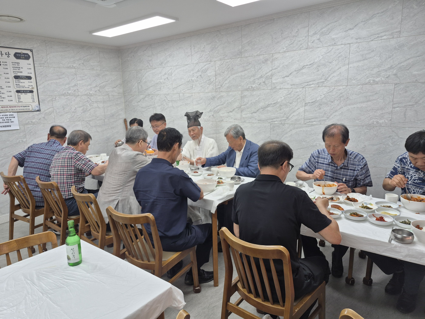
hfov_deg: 73.9
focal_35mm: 23
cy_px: 160
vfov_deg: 58.9
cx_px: 212
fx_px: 282
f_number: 1.8
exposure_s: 1/120
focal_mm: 5.4
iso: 64
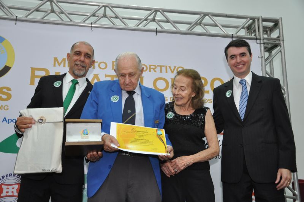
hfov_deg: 51.3
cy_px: 101
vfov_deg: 35.4
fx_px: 316
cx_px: 152
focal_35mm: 38
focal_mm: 25
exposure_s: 1/60
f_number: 4
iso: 800
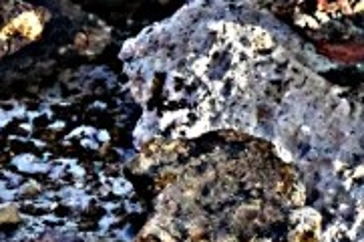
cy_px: -93
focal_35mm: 464
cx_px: -312
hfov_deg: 4.4
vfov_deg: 2.9
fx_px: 4683
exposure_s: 1/2000
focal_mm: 55
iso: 3200
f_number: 8
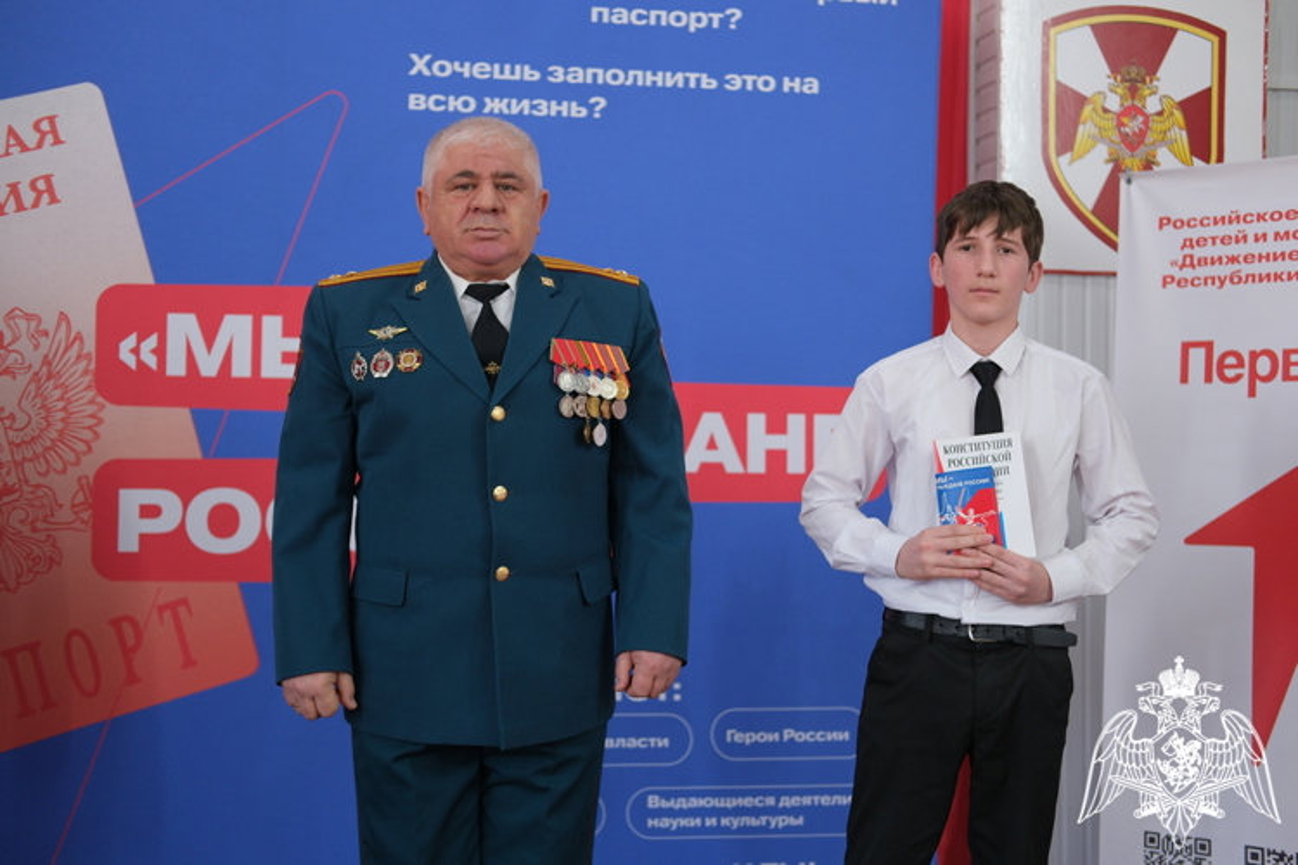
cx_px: 649
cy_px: 432
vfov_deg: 25.5
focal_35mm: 53
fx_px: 1911
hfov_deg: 37.5
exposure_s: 1/160
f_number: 2
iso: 400
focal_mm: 35
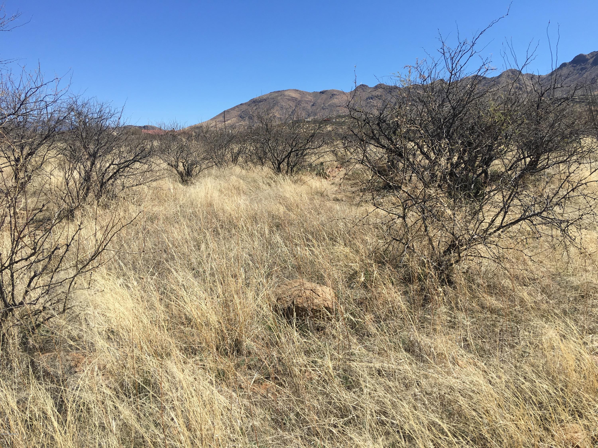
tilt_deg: -7.1
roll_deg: -0.3
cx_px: 299
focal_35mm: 29
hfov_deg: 61.7
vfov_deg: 48.2
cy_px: 224
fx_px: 501
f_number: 2.2
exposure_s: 1/1637
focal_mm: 4.15
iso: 25
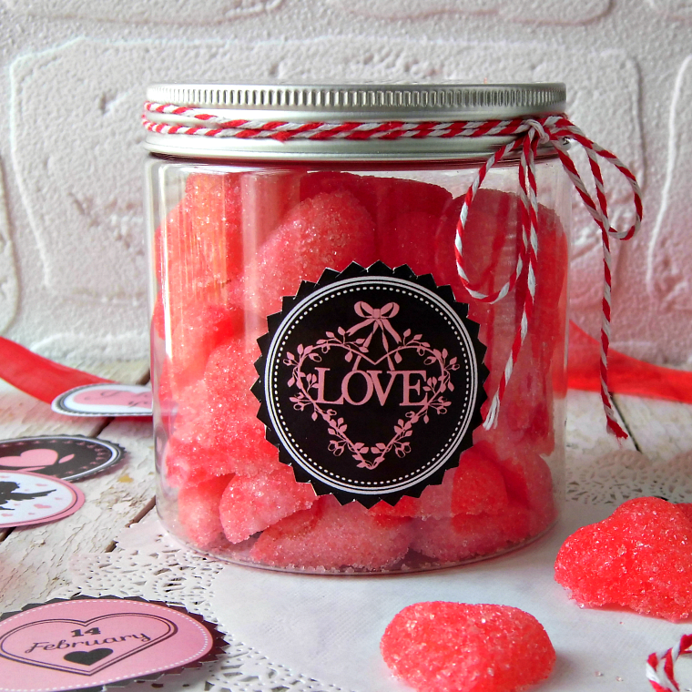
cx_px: 375
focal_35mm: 56
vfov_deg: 30.6
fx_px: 1267
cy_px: 343
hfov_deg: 30.5
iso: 100
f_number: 3.4
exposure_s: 1/100
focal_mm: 8.3
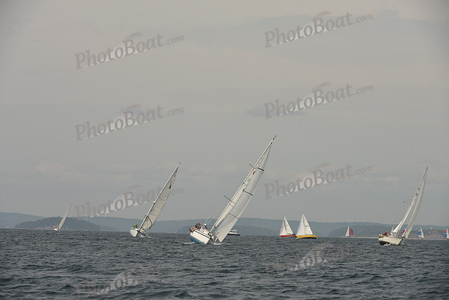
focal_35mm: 200
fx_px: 2495
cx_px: 224
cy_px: 150
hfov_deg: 10.3
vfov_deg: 6.9
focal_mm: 200
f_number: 7.1
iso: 250
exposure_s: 1/1000
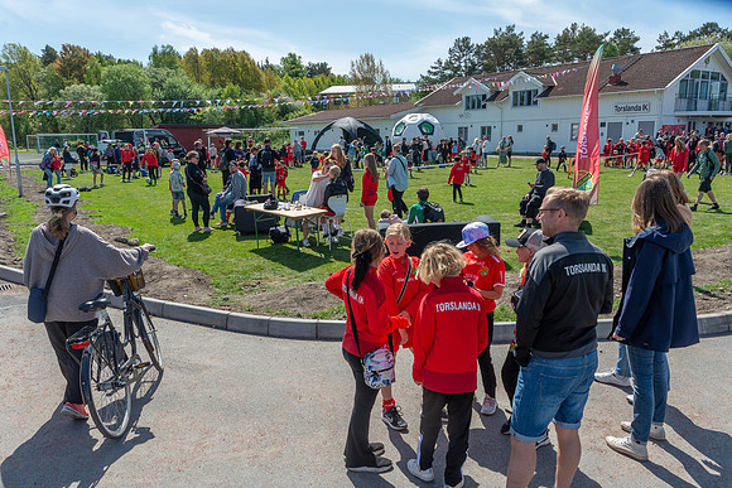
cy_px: 244
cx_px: 366
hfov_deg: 66.6
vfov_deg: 47.4
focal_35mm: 27
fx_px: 557
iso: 180
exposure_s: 1/500
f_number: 7.1
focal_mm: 24
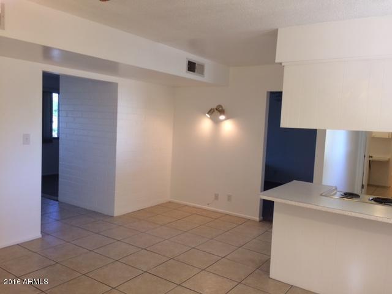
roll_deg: -0.7
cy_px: 147
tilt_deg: -3.3
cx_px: 196
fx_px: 328
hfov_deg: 61.7
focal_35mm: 29
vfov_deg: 48.2
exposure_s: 1/31
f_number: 2.2
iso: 32
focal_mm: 4.15
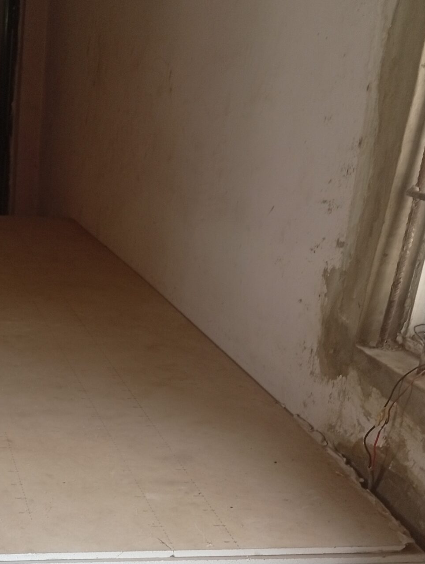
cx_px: 19
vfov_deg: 34.5
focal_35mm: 54
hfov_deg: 26.0
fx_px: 882
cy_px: 444
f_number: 1.8
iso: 201
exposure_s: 1/50
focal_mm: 3.98
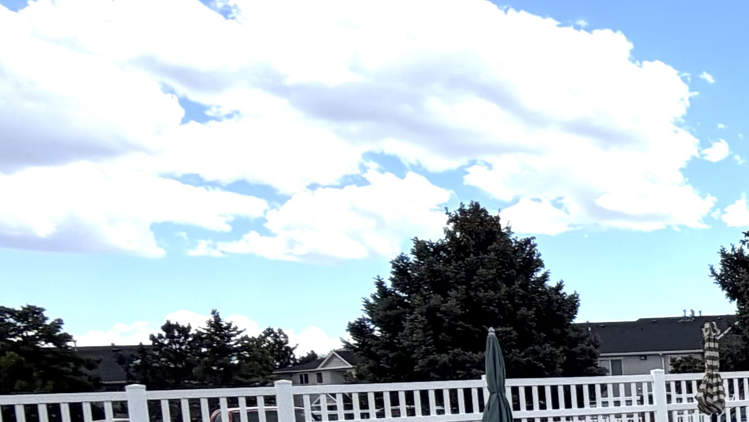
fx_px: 1132
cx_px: 1316
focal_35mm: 57
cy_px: 450
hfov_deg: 22.7
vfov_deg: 20.2
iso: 20
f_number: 2.2
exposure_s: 1/901
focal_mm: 2.22
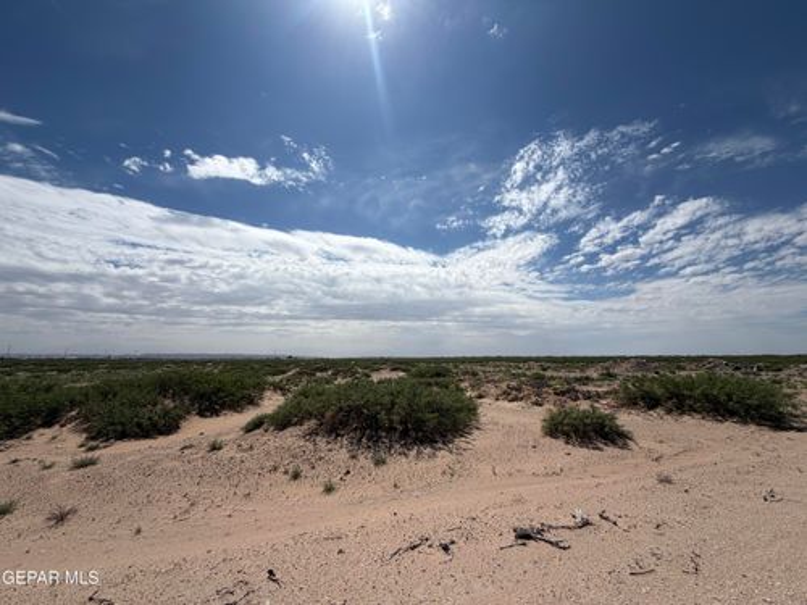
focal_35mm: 14
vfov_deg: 85.7
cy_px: 302
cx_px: 404
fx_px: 326
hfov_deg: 102.1
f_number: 2.2
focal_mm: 2.22
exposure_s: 1/2506
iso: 20
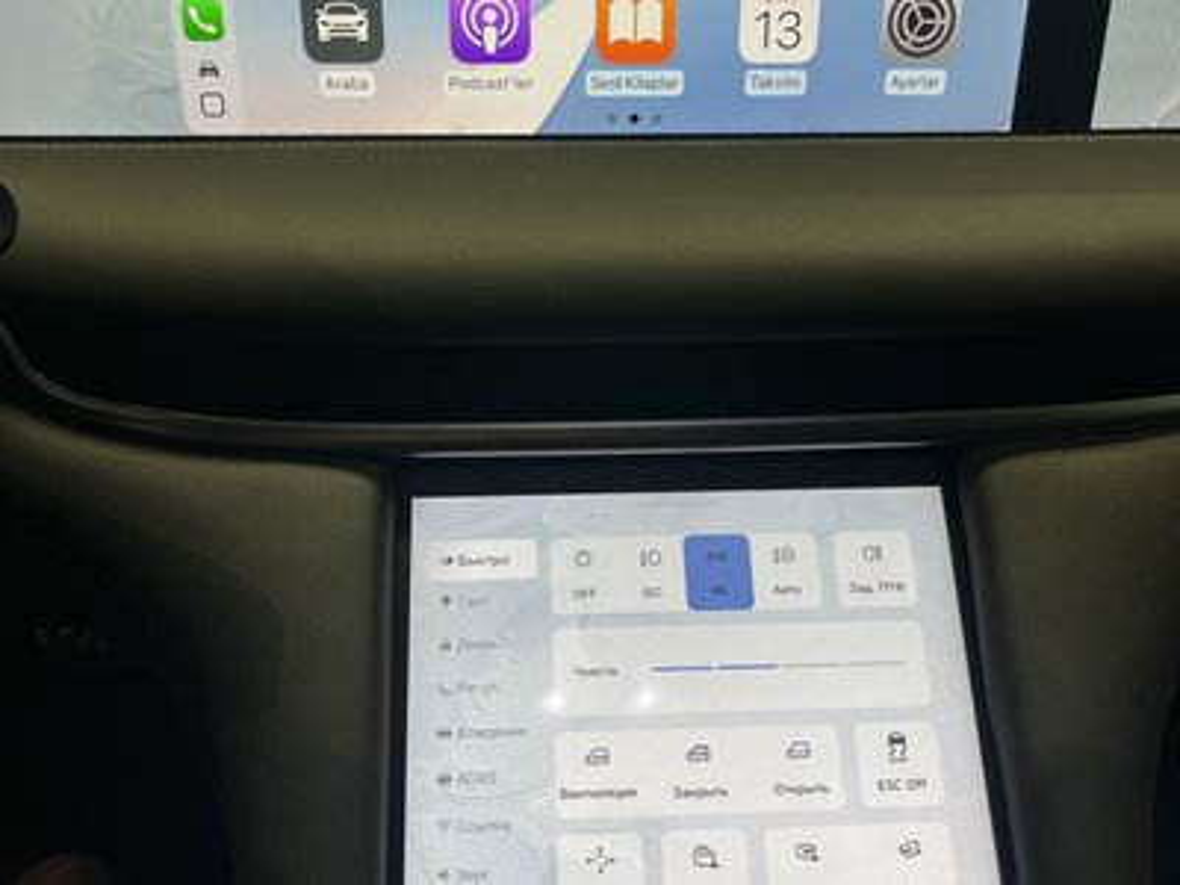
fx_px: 886
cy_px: 442
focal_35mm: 26
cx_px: 590
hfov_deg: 67.3
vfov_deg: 53.1
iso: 40
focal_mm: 5.1
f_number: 1.6
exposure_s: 1/82
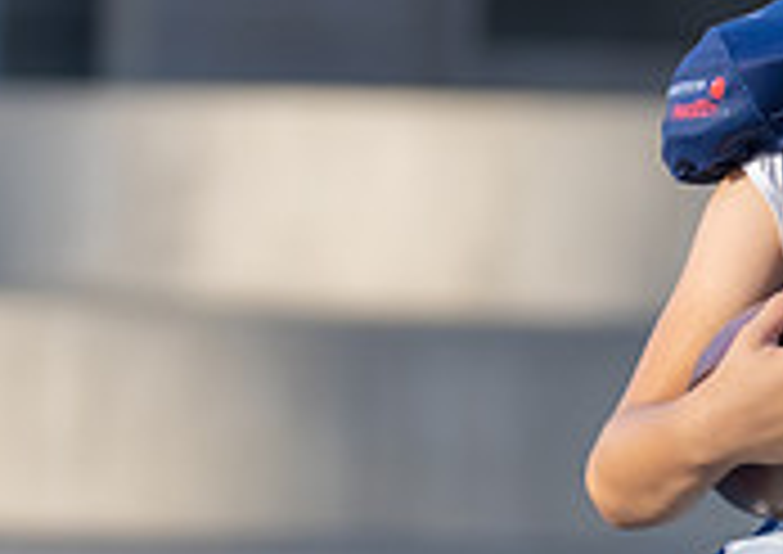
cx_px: 1008
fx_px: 9884
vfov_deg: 3.2
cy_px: 338
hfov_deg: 4.5
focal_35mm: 446
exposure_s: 1/640
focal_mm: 122
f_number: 2.8
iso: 100
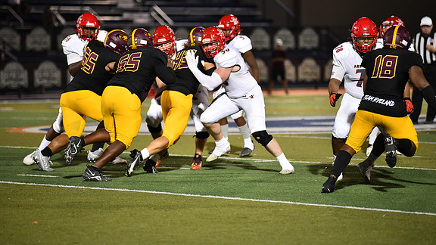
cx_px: 217
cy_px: 107
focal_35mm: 190
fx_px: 2197
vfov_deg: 6.4
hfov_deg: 11.3
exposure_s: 1/1250
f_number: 2.8
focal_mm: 180
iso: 3600
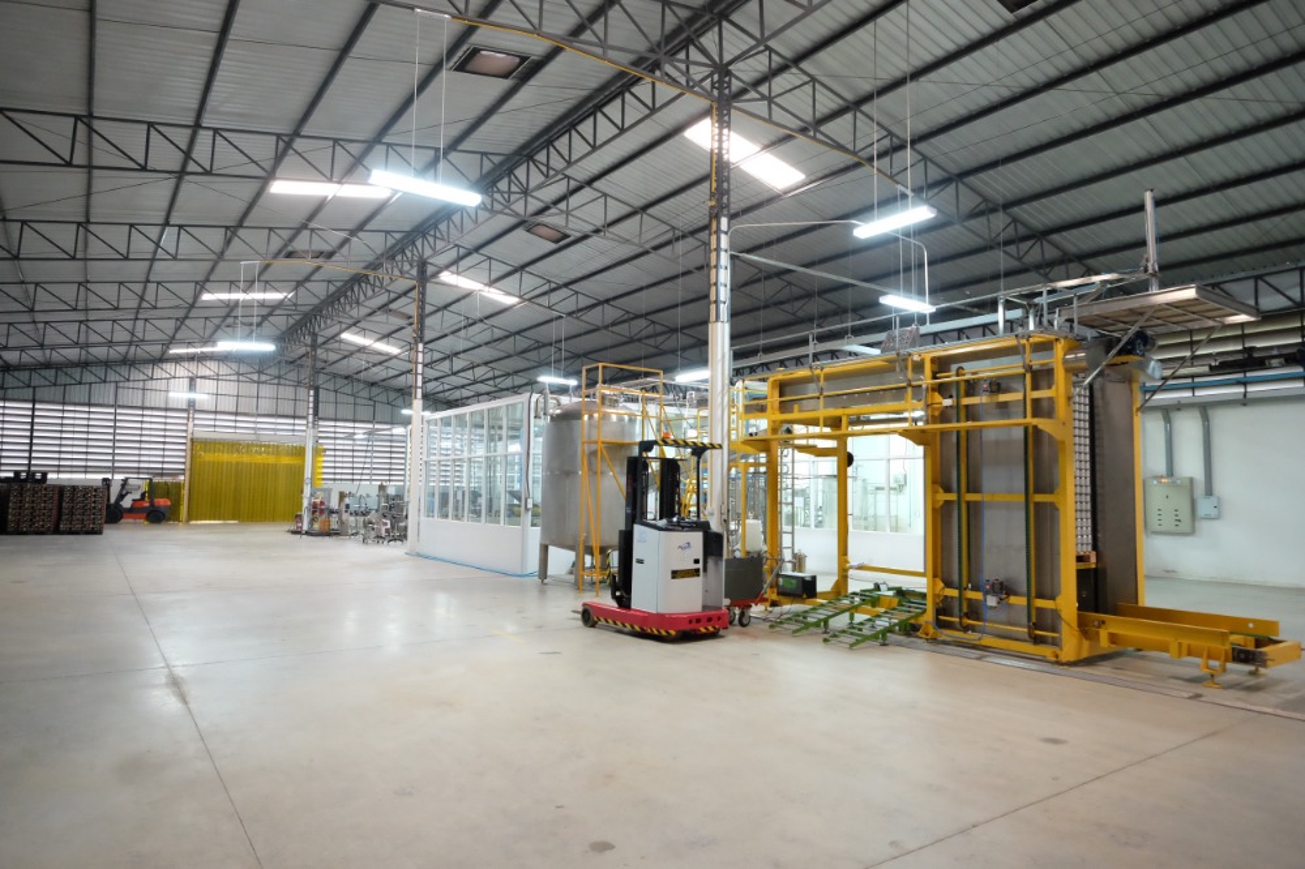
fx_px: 761
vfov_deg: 59.5
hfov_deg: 81.2
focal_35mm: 21
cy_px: 434
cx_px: 652
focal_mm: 14
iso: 3200
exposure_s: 1/30
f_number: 4
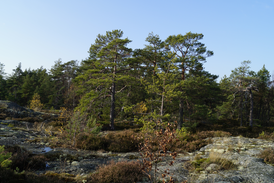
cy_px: 87
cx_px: 145
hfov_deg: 60.3
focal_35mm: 31
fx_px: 236
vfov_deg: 42.3
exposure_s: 1/125
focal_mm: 18
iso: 100
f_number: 8
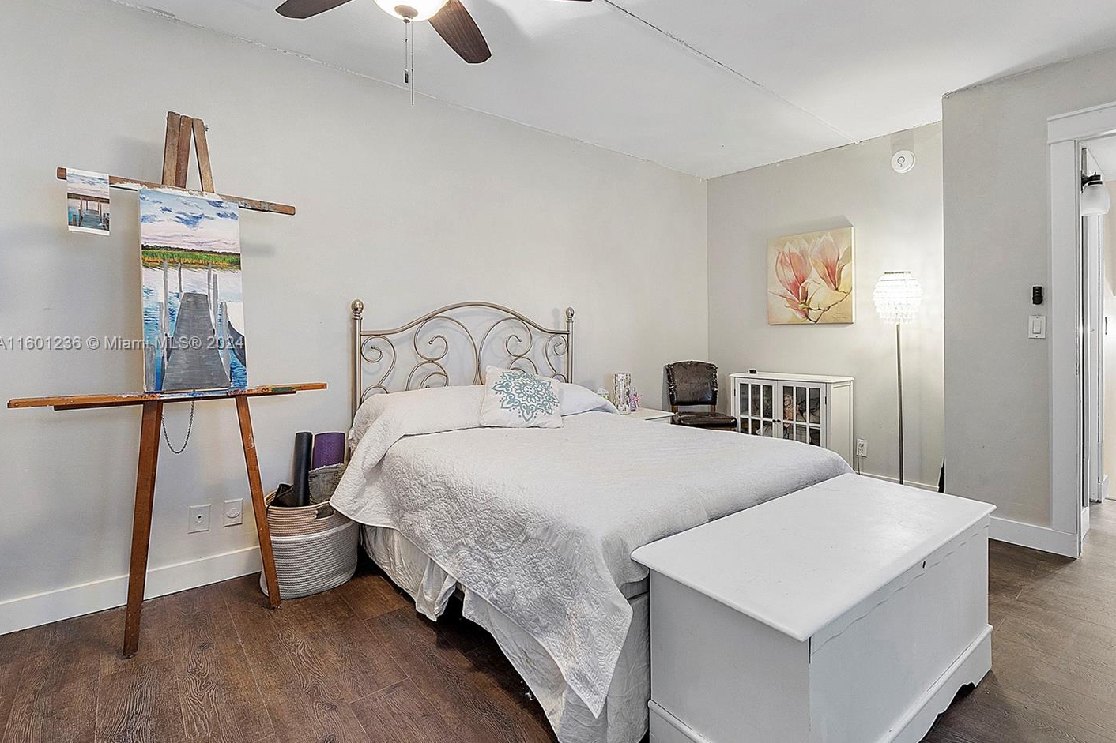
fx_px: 527
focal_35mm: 17
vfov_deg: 70.3
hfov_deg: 92.9
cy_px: 344
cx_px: 624
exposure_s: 1/2
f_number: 7.1
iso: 250
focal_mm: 10
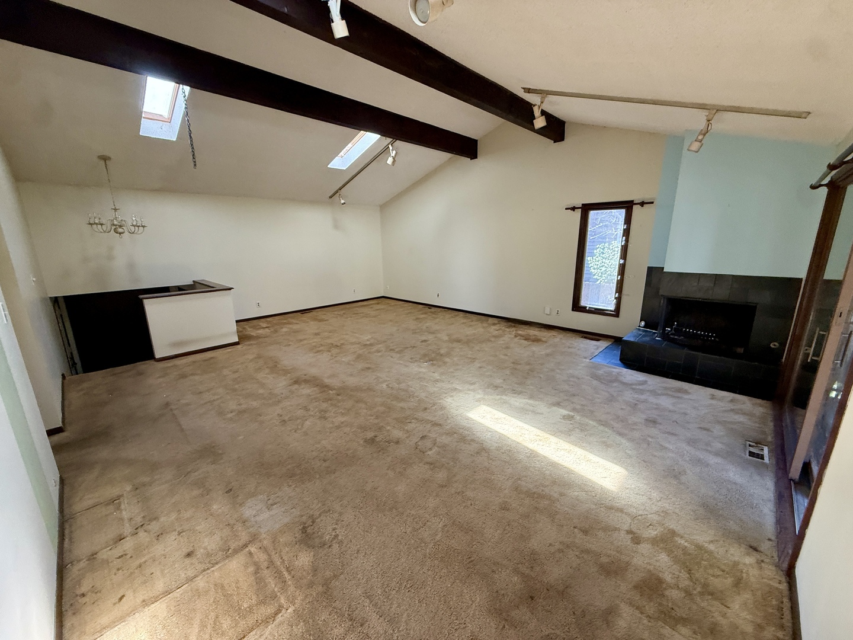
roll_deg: +1.0
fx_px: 345
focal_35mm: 14
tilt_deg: -11.9
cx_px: 426
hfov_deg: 102.1
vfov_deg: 85.7
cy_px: 320
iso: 250
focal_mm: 2.22
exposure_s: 1/99
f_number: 2.2
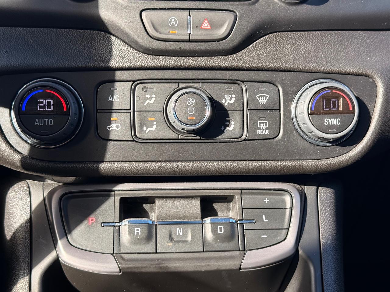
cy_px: 146
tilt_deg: -10.9
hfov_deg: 39.7
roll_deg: -1.8
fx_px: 541
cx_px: 195
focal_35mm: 48
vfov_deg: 30.3
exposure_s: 1/274
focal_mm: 6.76
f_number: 1.78
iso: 80
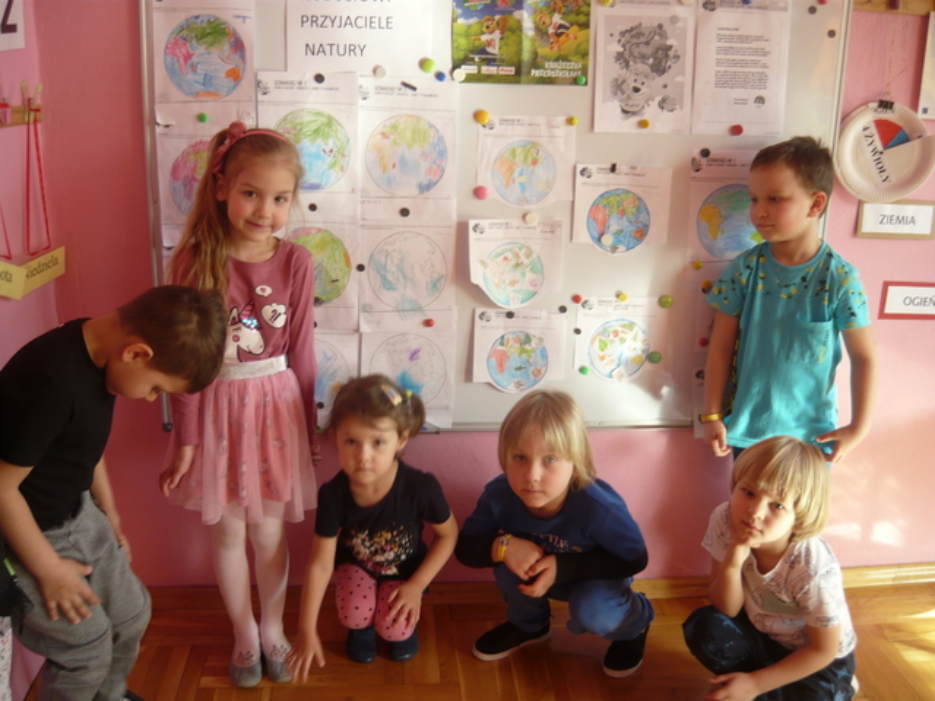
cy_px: 350
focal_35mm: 33
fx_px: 891
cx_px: 468
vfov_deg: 42.9
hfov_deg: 55.4
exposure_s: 1/50
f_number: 2.8
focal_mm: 5.5
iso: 100
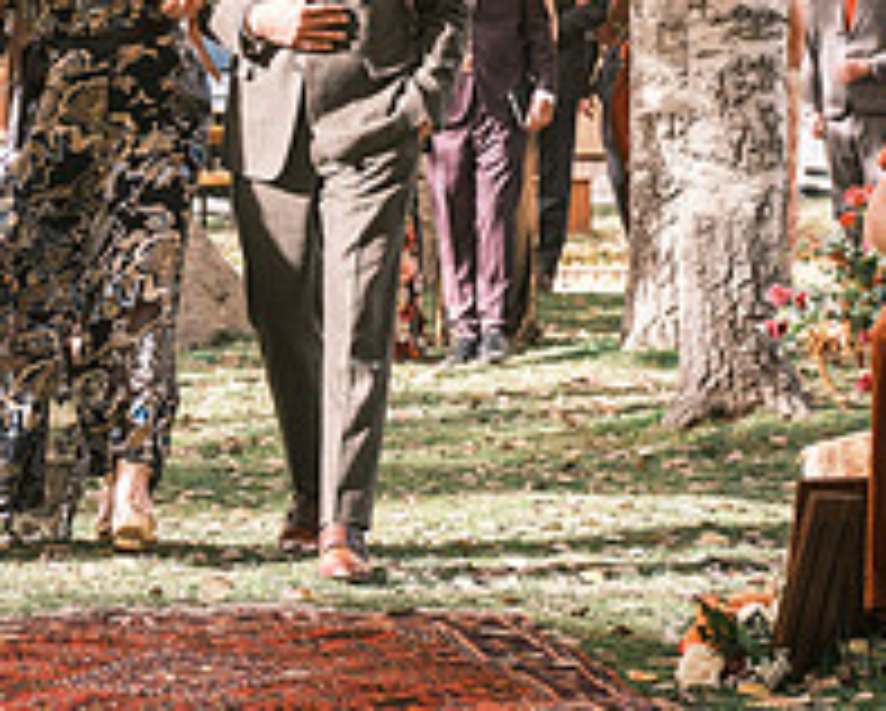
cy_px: 29
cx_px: 315
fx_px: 5433
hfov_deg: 9.3
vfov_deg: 7.5
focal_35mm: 207
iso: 400
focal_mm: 50
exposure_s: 1/500
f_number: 4
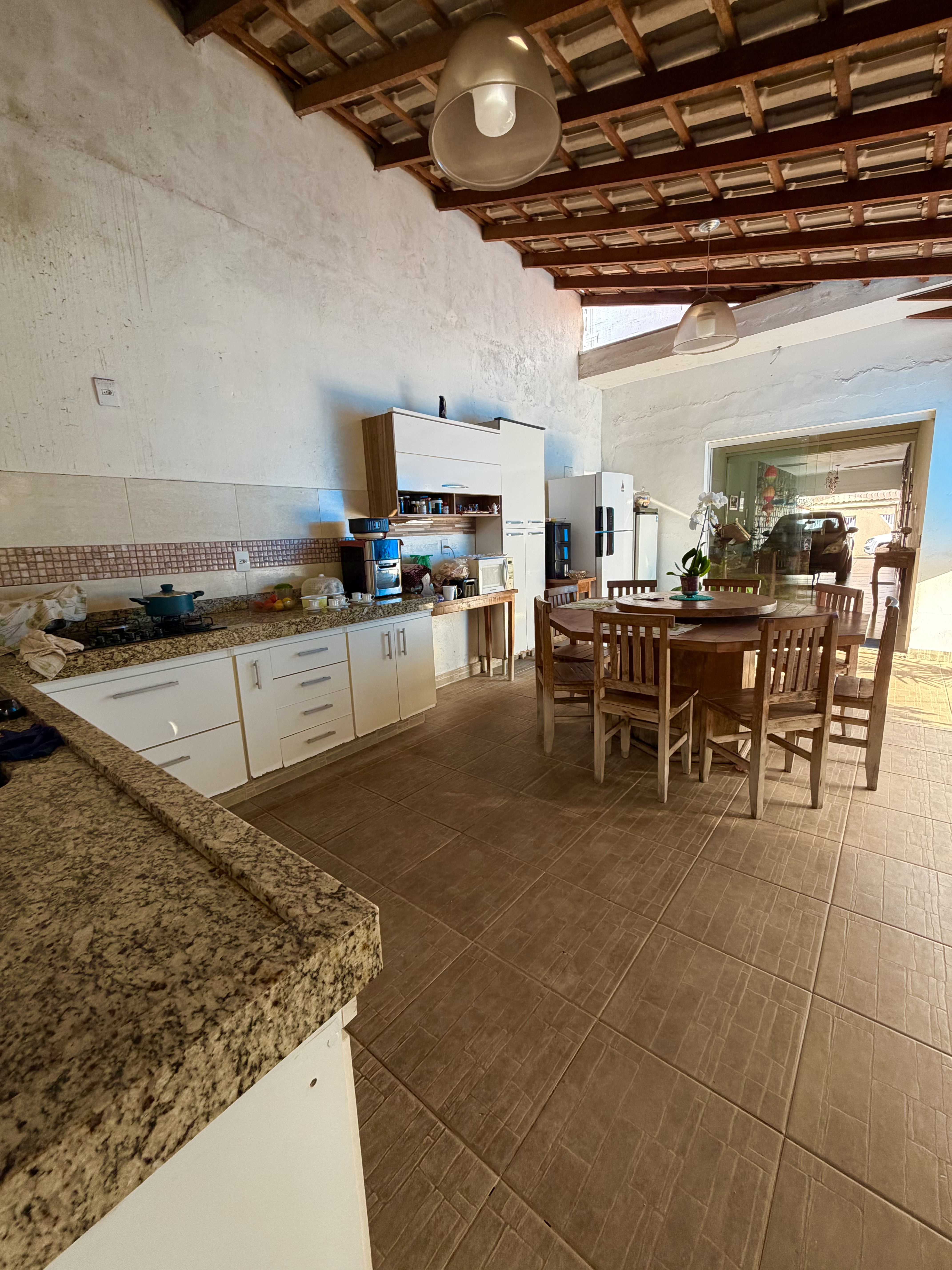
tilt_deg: -9.8
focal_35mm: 14
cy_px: 635
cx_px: 476
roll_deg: +2.8
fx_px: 513
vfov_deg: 102.1
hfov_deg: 85.7
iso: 200
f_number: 2.2
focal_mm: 2.22
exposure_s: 1/121
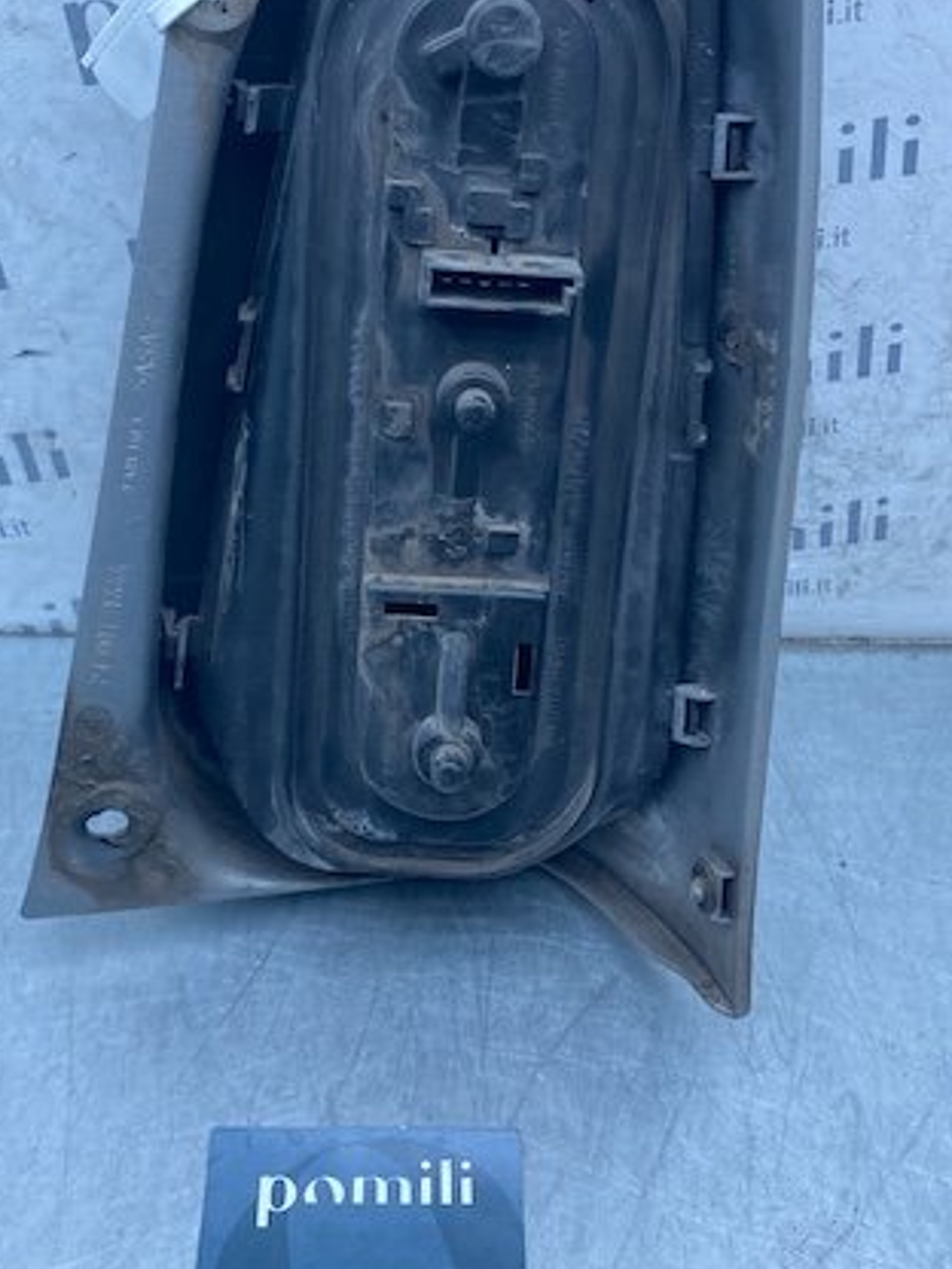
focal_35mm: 40
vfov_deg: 46.3
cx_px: 467
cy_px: 467
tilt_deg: -36.2
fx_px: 1467
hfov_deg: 36.0
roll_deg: -5.2
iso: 32
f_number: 1.8
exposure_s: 1/613
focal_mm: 4.25
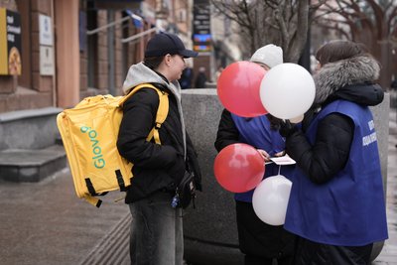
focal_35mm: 70
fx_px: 772
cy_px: 132
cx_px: 198
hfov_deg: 28.8
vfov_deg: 19.5
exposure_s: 1/800
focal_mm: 70
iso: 250
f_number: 2.8
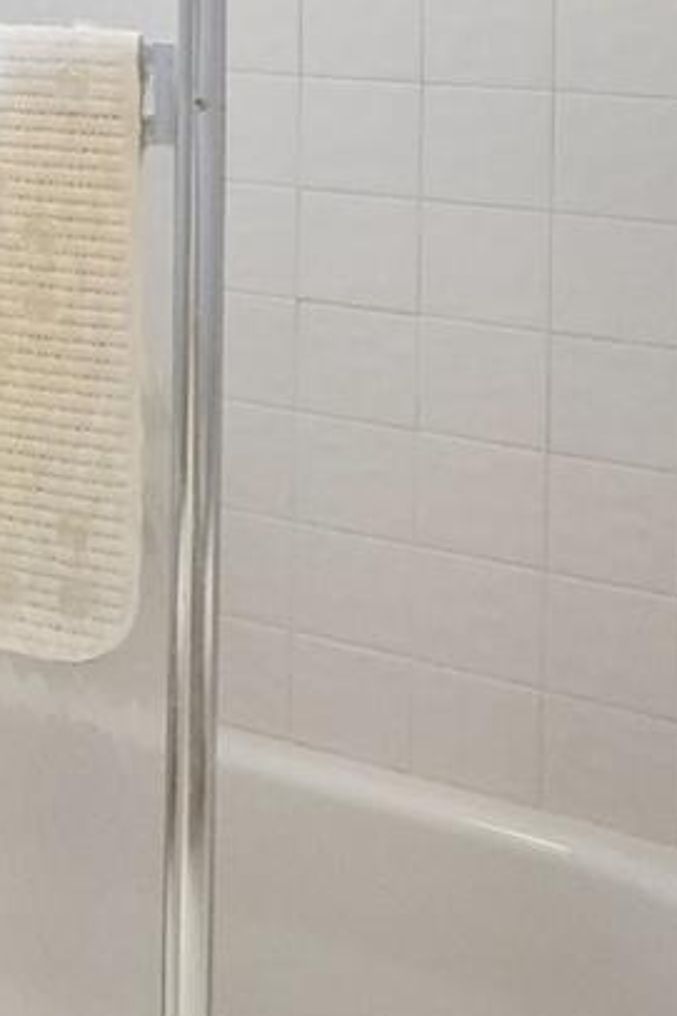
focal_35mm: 59
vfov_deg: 30.5
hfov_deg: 18.1
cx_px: -547
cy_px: -92
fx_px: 1666
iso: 2000
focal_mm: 10
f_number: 8
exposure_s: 1/30
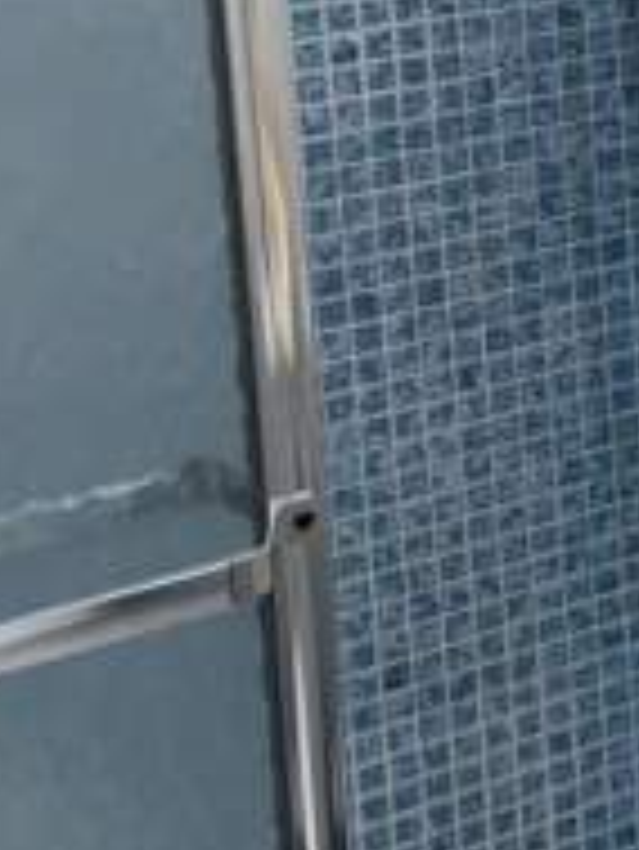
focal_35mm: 88
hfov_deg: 15.2
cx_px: 1044
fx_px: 2163
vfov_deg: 20.6
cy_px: -198
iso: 64
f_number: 1.6
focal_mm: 5.96
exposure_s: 1/120
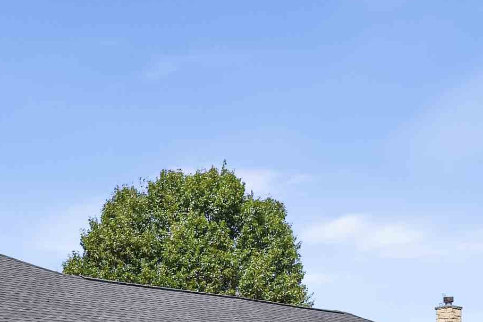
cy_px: 403
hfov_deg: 26.9
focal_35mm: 71
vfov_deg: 18.1
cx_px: -2
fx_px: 952
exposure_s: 1/500
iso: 360
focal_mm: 14
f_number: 8
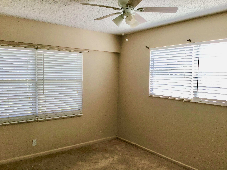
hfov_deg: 58.4
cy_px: 85
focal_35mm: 31
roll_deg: -1.2
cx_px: 114
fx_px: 203
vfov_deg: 45.4
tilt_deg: -3.3
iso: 25
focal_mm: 3.3
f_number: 2.4
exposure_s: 1/60
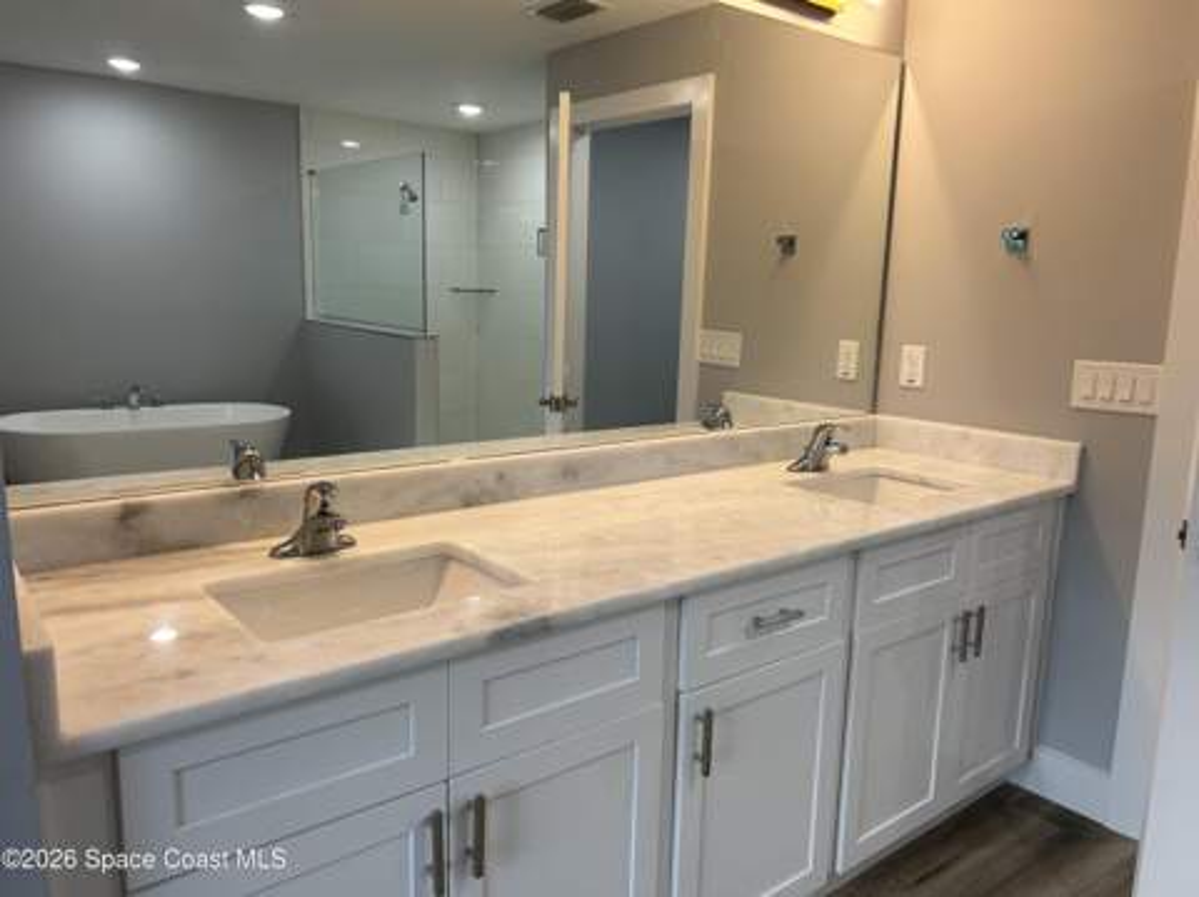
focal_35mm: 26
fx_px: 900
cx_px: 600
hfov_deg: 67.4
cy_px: 448
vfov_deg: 53.0
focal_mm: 5.7
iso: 50
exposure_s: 1/120
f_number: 1.5
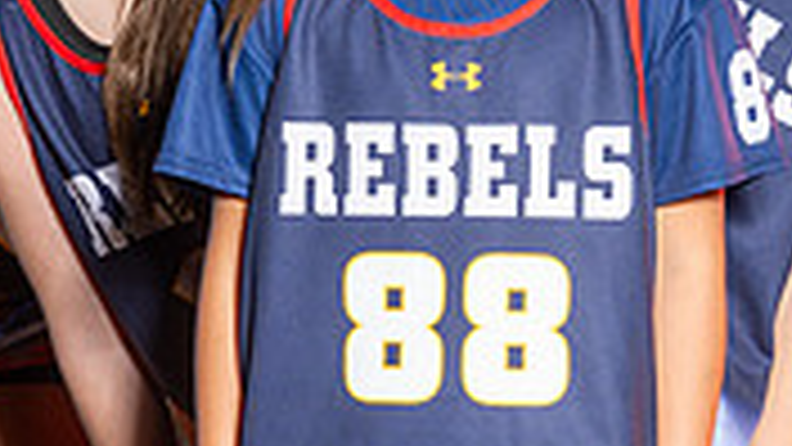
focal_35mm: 387
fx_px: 8127
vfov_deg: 3.1
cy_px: 152
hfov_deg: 5.6
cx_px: 536
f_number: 8
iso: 64
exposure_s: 1/200
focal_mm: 104
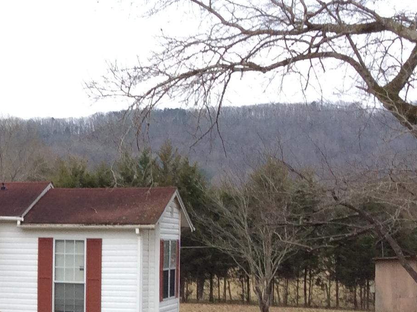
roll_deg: -0.6
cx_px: -91
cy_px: 274
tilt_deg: -5.2
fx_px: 1095
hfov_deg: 20.1
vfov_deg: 16.0
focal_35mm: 91
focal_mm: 3.3
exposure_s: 1/202
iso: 32
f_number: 2.4
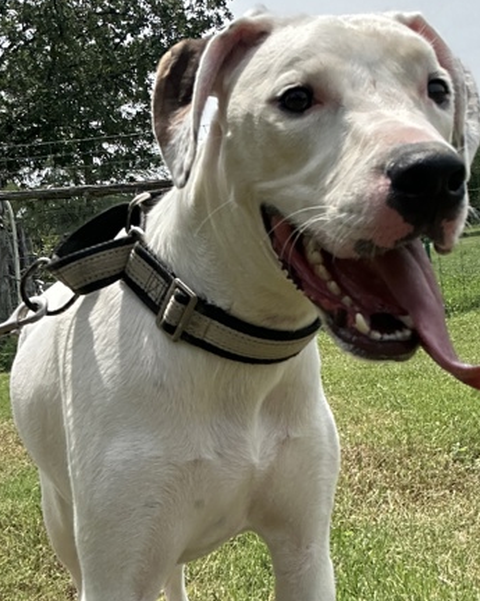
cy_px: 303
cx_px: 288
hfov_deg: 39.0
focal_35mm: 38
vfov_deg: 48.0
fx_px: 676
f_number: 1.9
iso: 25
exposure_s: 1/1458
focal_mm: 2.69
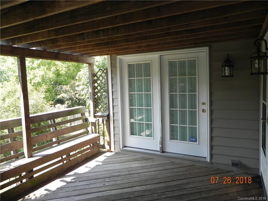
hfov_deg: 67.3
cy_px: 100
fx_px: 201
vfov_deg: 53.1
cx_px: 134
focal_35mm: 26
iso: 160
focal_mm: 4.6
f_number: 4
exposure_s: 1/128
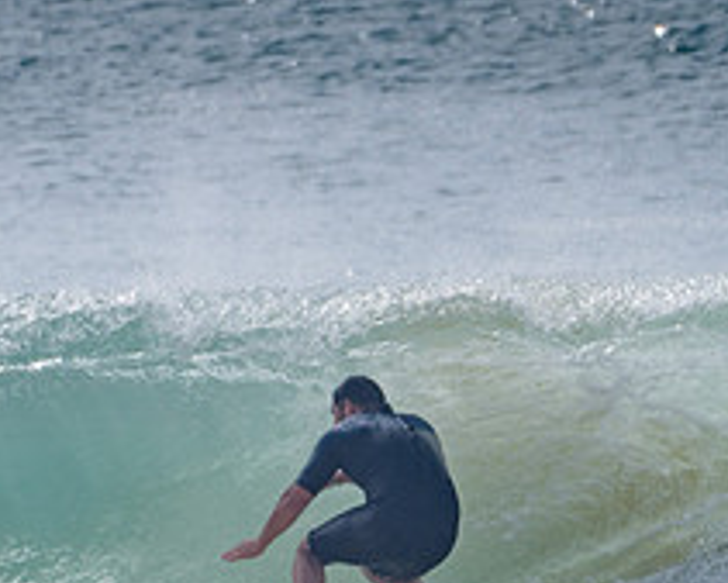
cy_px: 487
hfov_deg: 1.2
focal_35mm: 1578
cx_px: 390
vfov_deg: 1.0
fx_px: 34015
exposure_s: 1/2000
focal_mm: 500
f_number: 5.6
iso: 64
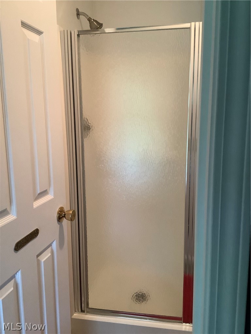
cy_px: 167
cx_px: 126
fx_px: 300
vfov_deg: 58.4
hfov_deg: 45.4
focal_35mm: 31
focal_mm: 3.3
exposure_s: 1/50
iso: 320
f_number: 2.4
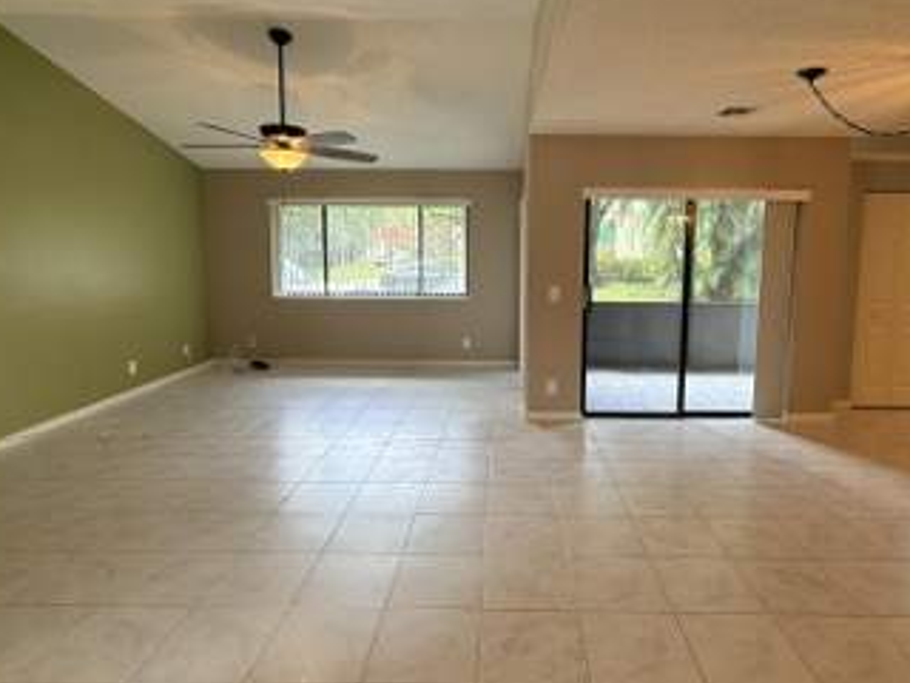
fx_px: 552
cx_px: 506
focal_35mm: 21
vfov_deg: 63.3
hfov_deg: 78.7
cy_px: 307
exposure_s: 1/120
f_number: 2.2
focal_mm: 2.22
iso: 100
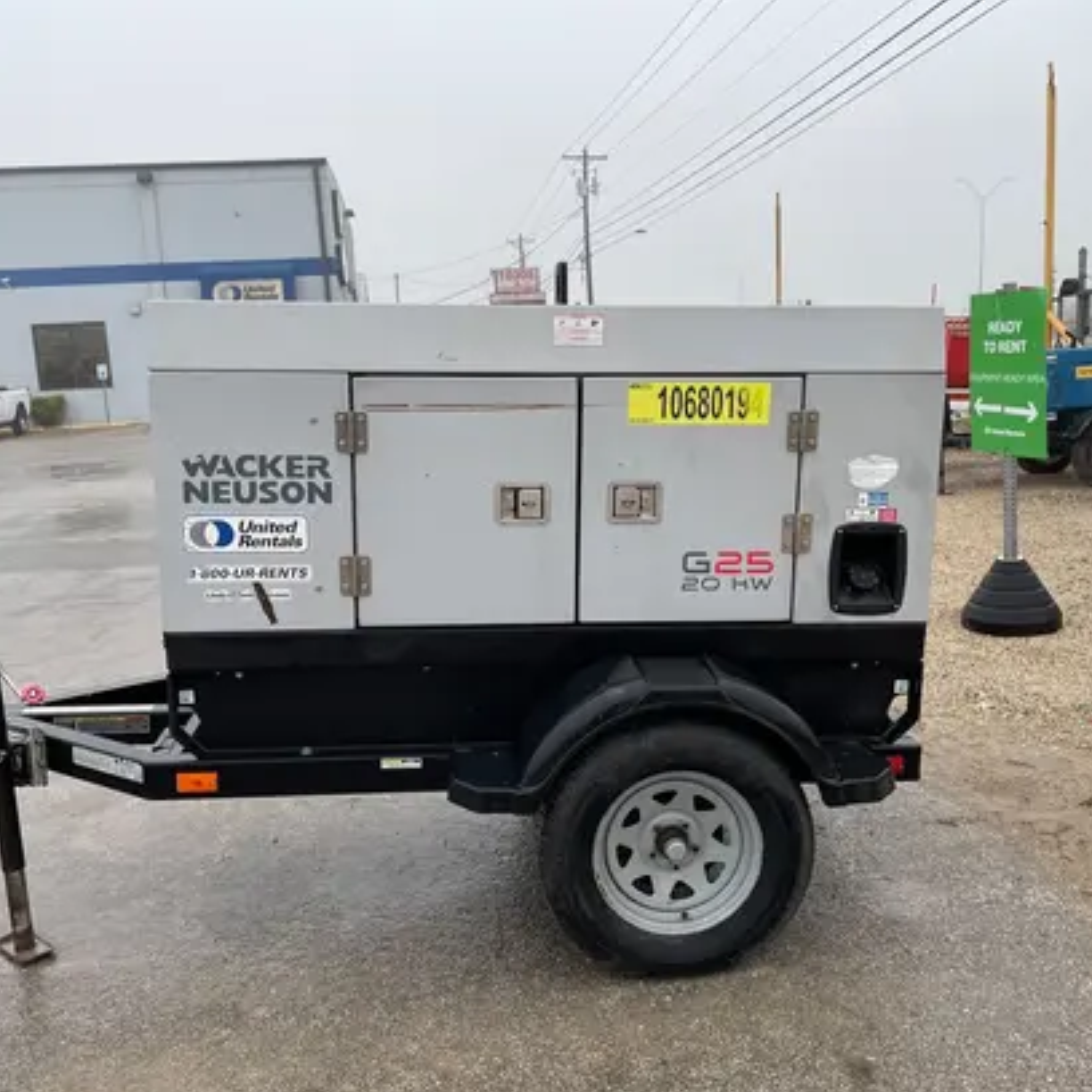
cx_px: 530
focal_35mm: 31
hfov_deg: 52.5
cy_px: 550
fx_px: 1106
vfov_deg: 52.5
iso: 50
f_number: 1.6
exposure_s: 1/561
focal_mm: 4.2
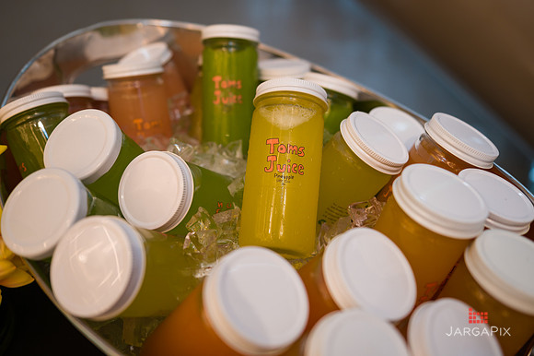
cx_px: 267
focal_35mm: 35
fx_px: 519
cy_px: 178
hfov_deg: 54.5
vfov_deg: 37.8
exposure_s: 1/200
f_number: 3.2
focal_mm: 35
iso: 400
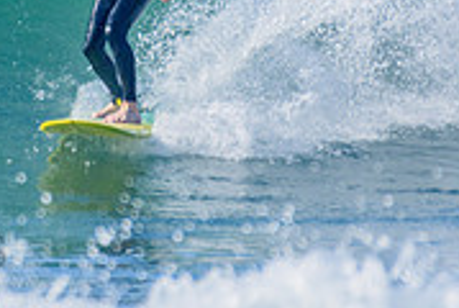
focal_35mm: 2571
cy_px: -211
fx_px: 32834
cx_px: -148
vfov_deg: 0.5
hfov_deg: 0.8
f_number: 5.6
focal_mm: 500
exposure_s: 1/2000
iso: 450
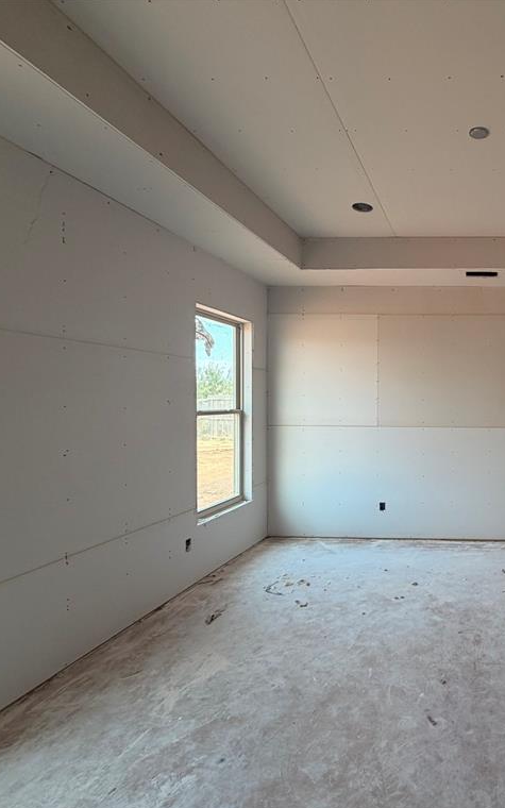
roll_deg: -0.9
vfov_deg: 85.1
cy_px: 406
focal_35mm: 20
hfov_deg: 51.6
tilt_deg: -1.0
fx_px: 440
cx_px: 467
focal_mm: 2.22
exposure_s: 1/121
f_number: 2.2
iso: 160
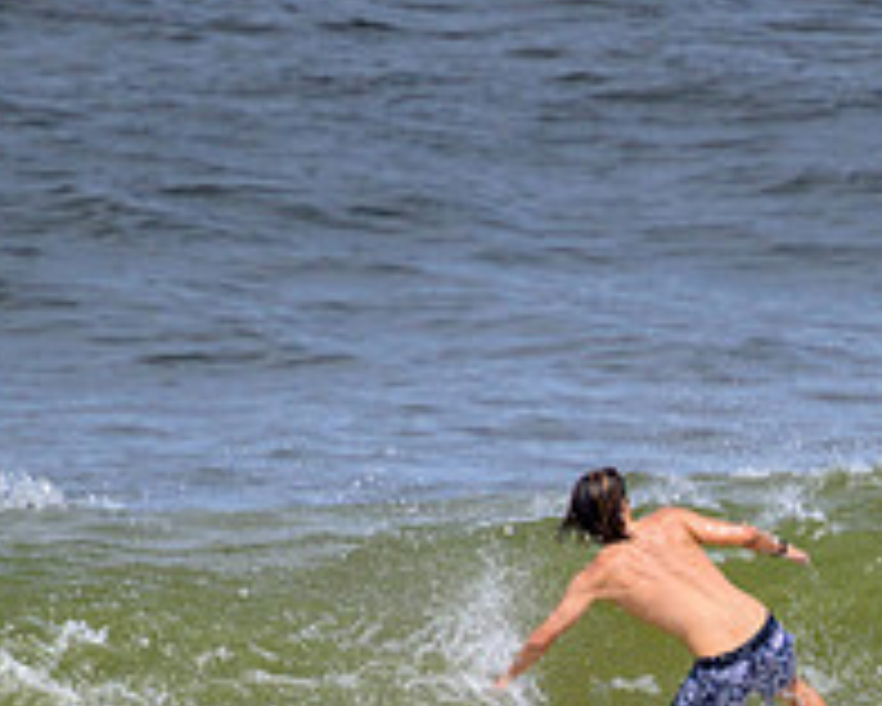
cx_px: 1022
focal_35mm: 2219
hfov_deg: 0.9
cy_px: 803
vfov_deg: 0.7
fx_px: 57953
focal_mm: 800
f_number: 11
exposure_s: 1/2000
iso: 800
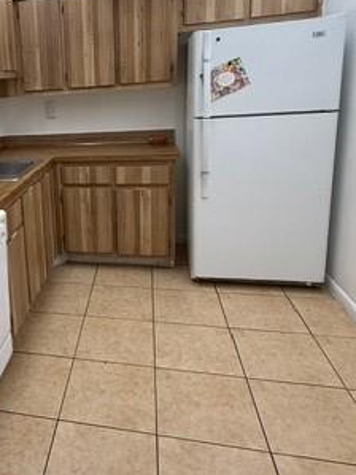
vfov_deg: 59.4
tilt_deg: -11.8
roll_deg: +4.2
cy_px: 184
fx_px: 412
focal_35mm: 30
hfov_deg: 43.0
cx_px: 38
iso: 320
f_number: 2.2
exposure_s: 1/120
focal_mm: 2.22
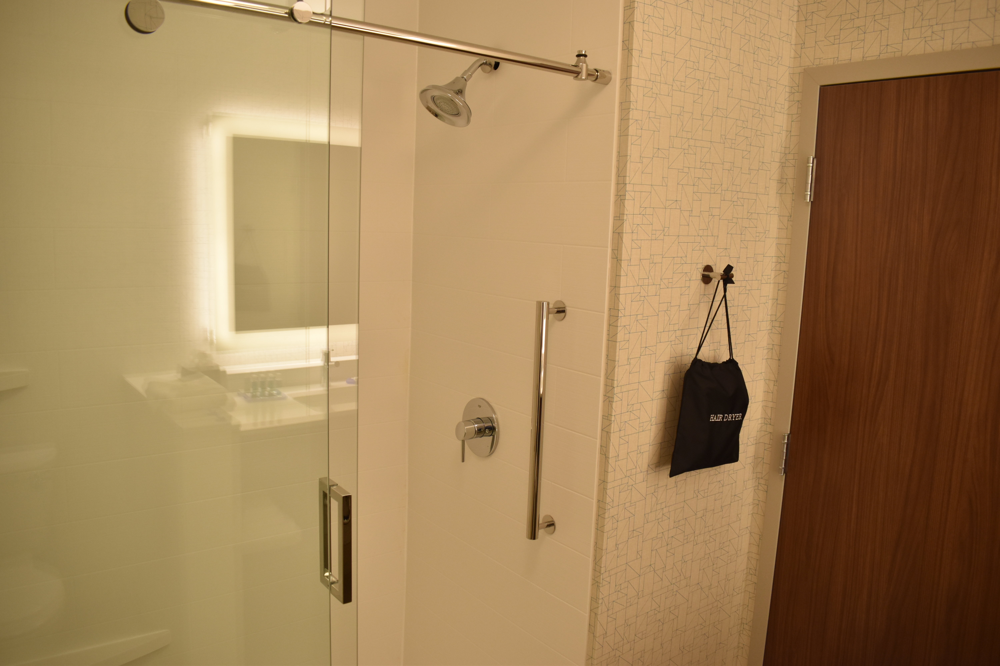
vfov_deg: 47.9
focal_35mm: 27
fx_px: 750
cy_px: 333
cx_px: 500
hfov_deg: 67.4
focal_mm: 18
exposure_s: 1/100
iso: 800
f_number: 5
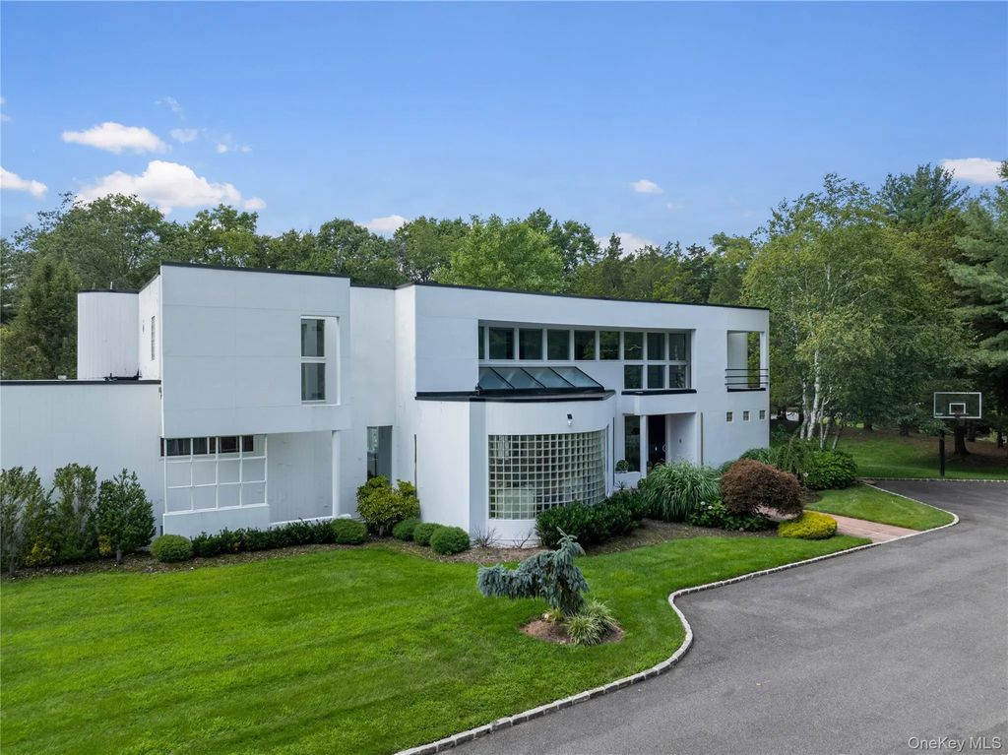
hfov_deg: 71.6
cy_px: 378
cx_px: 504
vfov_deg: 56.8
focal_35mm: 24
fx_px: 699
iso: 100
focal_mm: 12.29
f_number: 5.6
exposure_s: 1/400
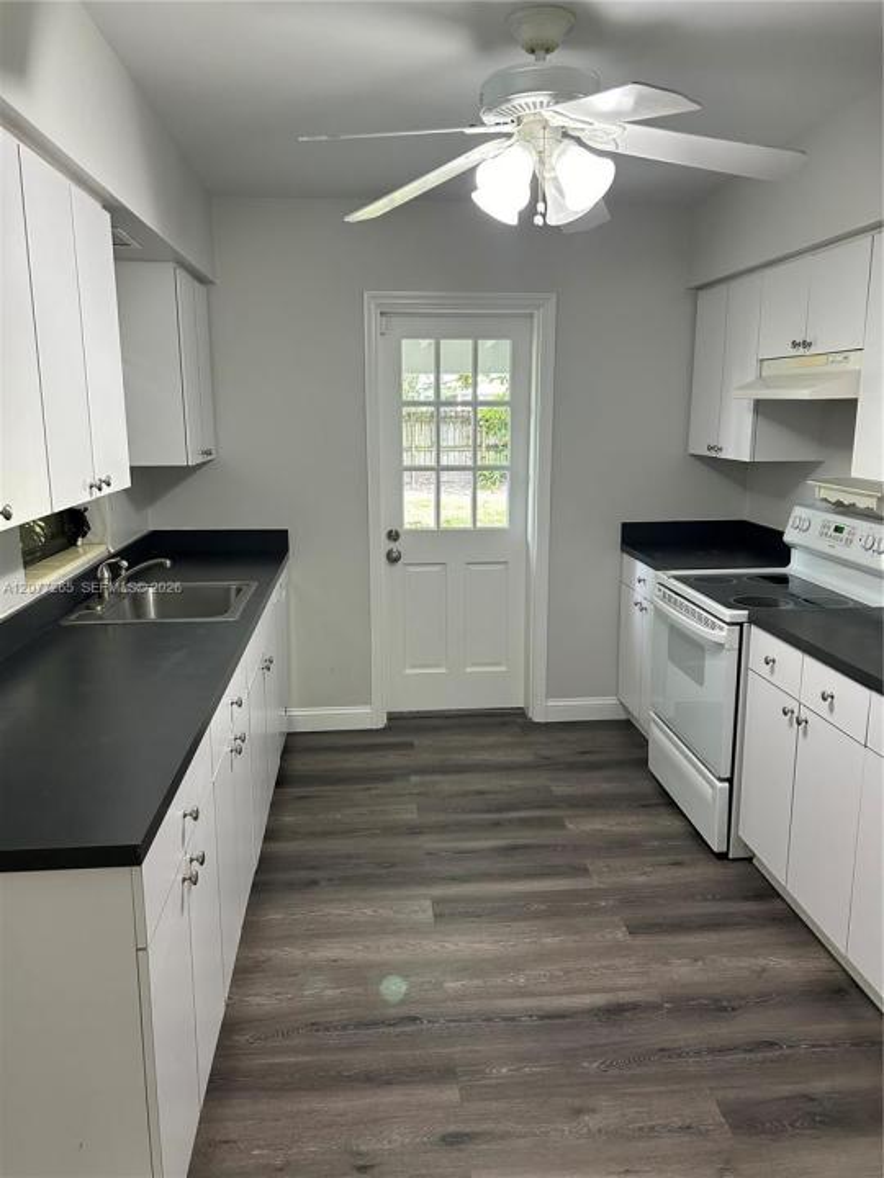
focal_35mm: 26
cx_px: 442
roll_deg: +0.1
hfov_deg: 53.1
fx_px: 885
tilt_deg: -11.0
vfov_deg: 67.3
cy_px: 589
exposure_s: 1/120
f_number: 1.5
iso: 125
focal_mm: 5.7
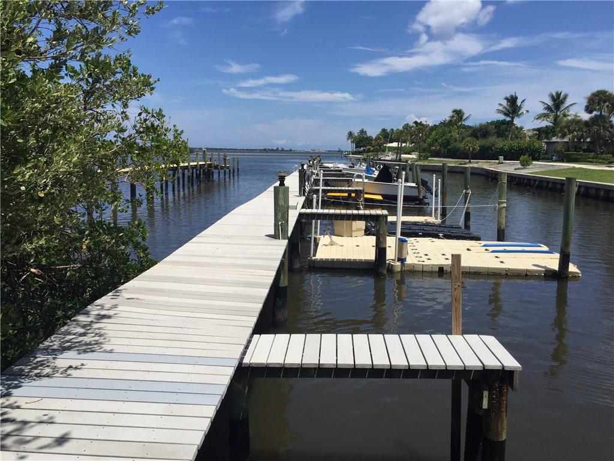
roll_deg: -1.6
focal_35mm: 29
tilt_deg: -6.7
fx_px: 514
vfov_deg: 48.2
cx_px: 307
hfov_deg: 61.7
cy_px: 230
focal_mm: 4.15
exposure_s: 1/3597
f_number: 2.2
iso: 32
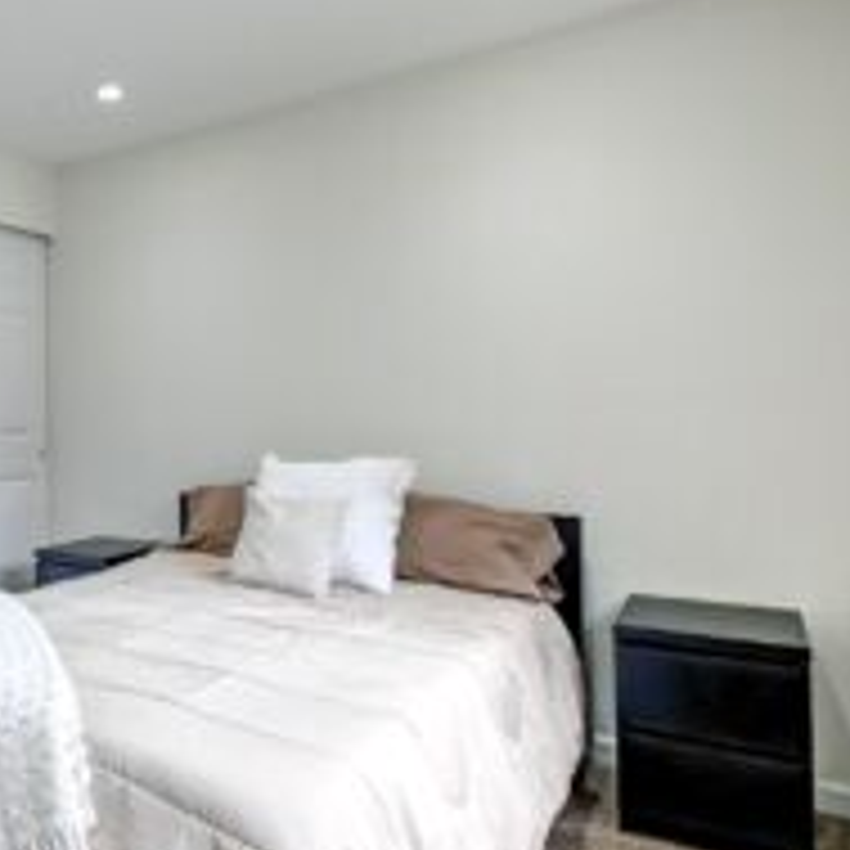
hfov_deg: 51.2
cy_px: 474
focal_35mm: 27
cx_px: 63
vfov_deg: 58.9
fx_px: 750
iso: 3200
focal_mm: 10
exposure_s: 1/15
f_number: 11
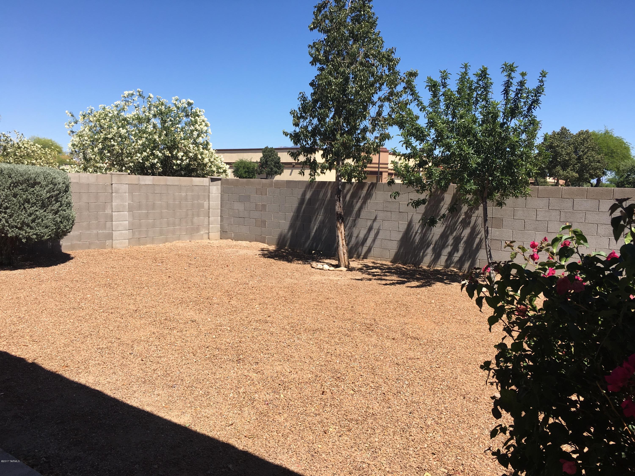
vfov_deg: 48.2
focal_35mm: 29
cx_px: 318
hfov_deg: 61.7
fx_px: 532
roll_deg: -1.2
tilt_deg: -4.8
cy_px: 238
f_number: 2.2
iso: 25
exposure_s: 1/1350
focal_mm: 4.15
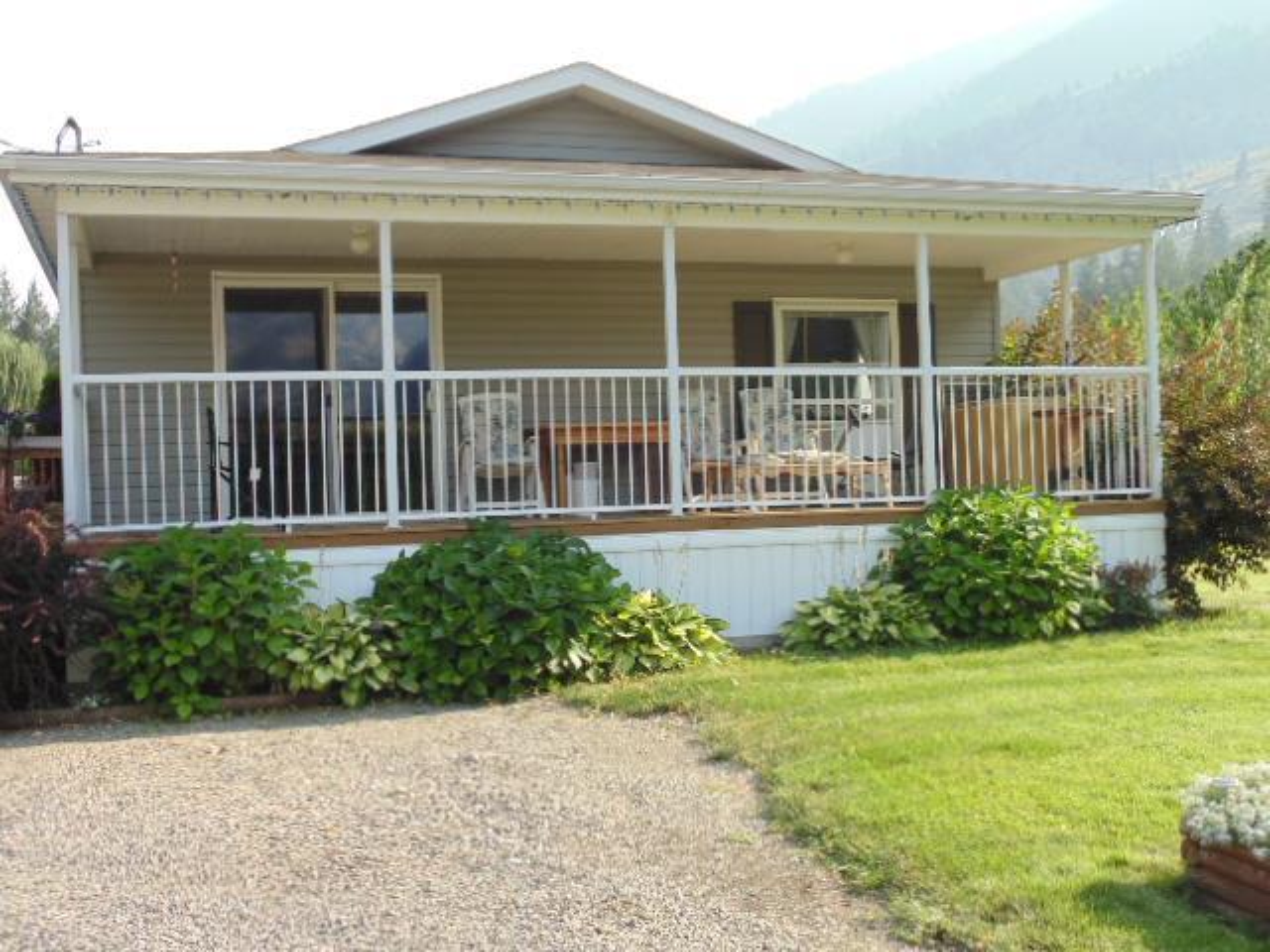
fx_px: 1504
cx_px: 635
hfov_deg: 45.8
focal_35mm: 41
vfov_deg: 35.1
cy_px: 476
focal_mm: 7.4
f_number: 3.6
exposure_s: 1/200
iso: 80
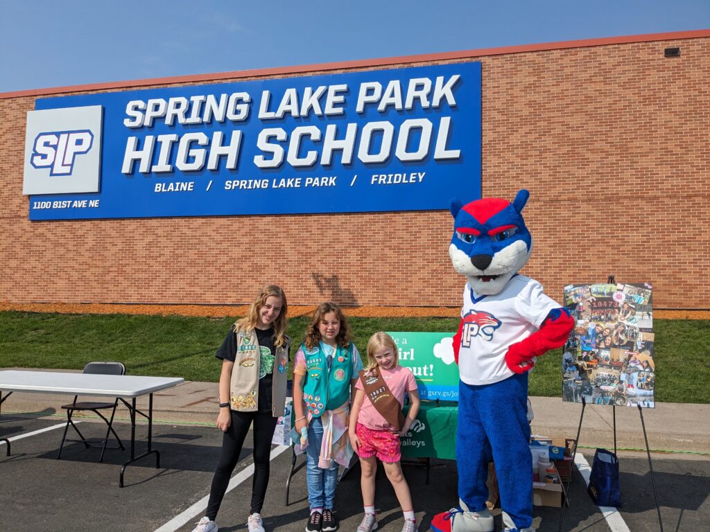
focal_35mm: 27
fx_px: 554
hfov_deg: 65.3
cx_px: 355
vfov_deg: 51.4
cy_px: 266
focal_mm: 4.38
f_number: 1.73
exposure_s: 1/5848
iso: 56
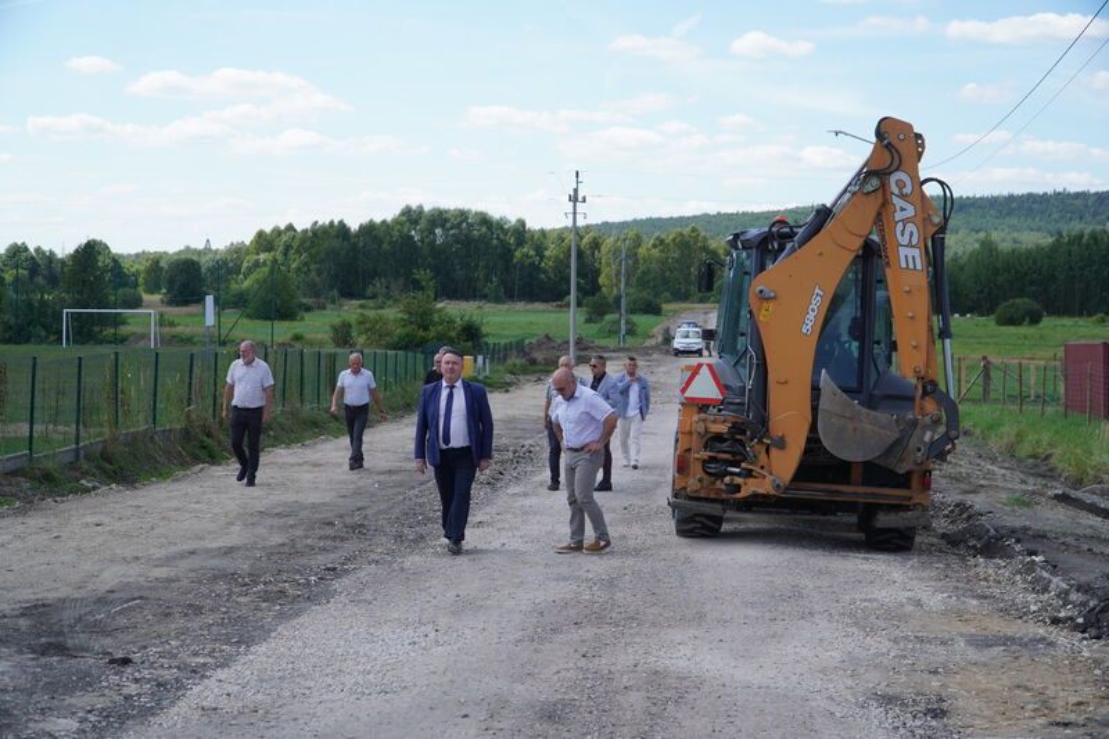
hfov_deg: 35.1
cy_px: 370
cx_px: 554
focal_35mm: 57
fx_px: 1755
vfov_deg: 23.8
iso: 100
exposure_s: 1/500
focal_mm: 38
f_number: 4.5
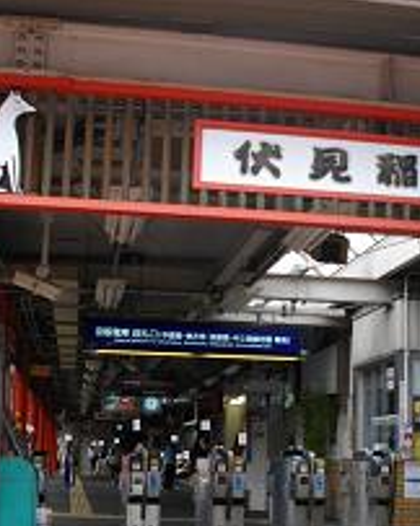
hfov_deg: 25.3
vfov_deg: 31.5
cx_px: 271
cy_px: 290
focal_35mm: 60
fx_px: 934
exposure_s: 1/250
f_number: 2.9
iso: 100
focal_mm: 5.7
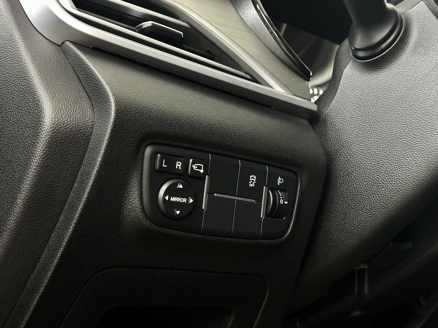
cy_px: 164
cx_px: 219
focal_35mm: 48
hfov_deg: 39.7
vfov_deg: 30.3
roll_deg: +0.3
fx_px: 607
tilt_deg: +12.4
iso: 500
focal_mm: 6.86
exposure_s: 1/25
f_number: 1.78
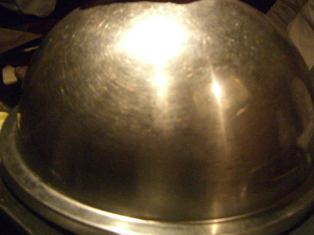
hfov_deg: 36.1
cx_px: 171
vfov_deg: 27.3
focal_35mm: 53
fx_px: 481
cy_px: 73
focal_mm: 6.2
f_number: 2.7
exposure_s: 1/50
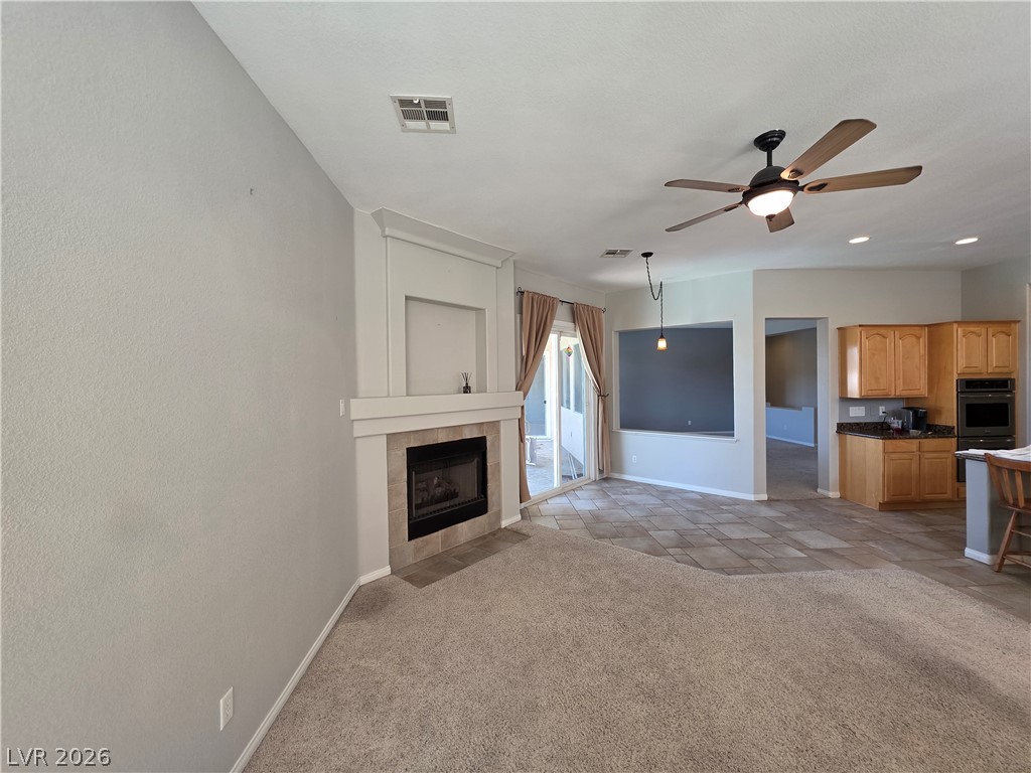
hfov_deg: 106.2
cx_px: 516
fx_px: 387
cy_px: 386
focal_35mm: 13
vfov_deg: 89.9
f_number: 1.9
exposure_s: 1/120
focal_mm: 2.2
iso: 125
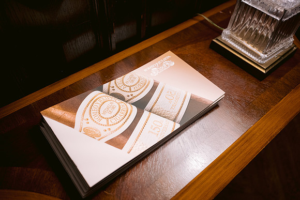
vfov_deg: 46.4
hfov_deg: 65.5
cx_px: 150
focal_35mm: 28
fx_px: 233
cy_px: 100
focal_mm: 28
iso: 1600
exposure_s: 1/50
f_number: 3.2
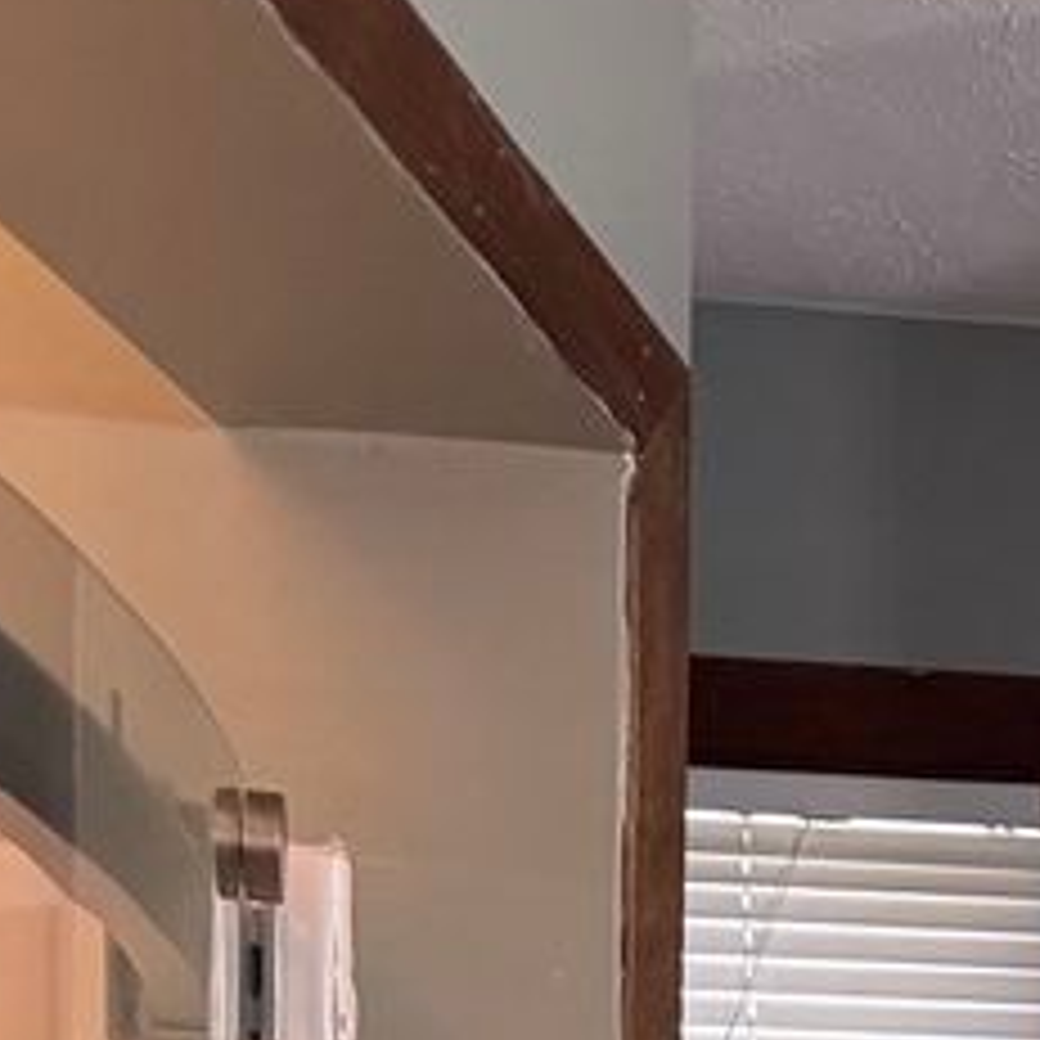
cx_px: 2800
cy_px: 2105
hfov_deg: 10.3
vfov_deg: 11.4
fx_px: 4691
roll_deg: -0.2
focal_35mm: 138
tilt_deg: -1.5
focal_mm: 6.76
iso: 200
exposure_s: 1/120
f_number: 1.78
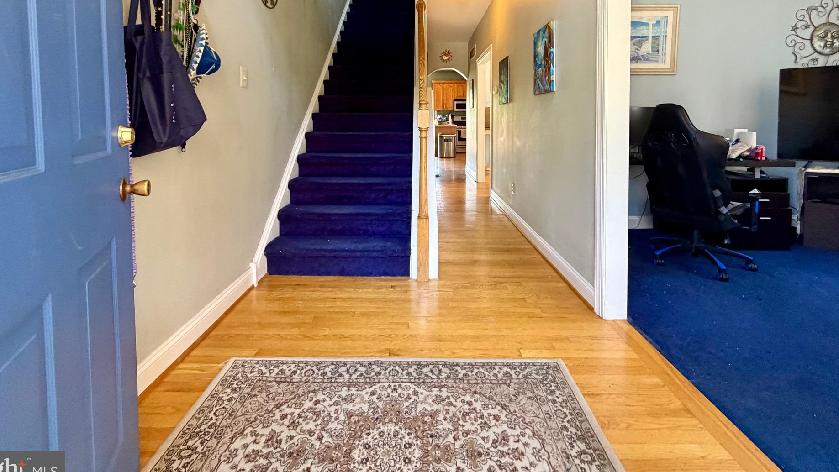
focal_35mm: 17
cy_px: 138
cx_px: 419
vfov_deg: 61.5
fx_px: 378
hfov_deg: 95.9
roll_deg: +1.1
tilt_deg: -1.4
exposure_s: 1/60
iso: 320
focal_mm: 2.22
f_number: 2.2
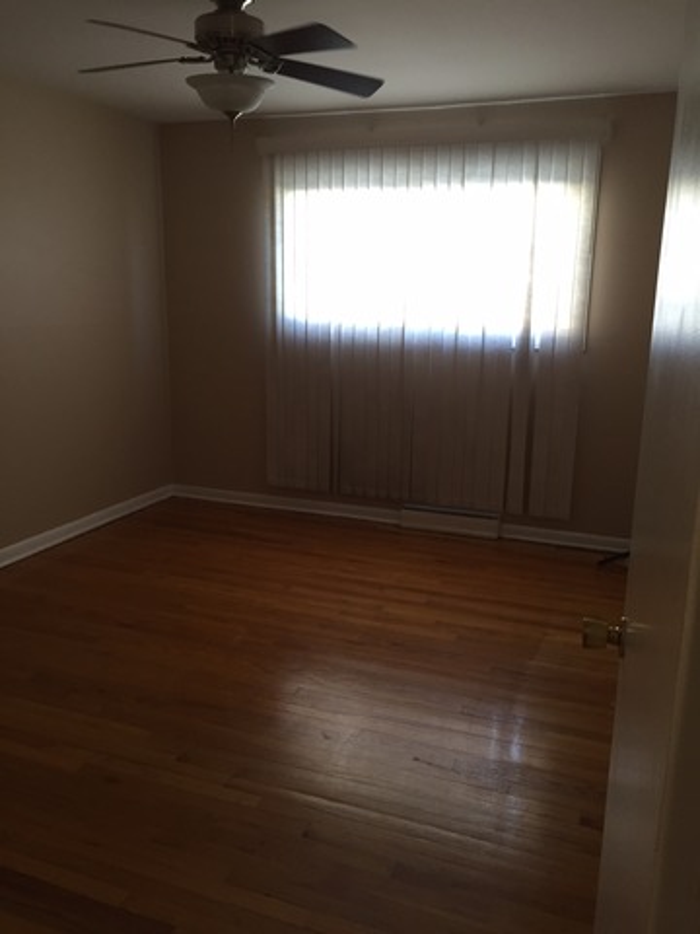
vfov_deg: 61.7
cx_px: 350
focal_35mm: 29
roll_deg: +0.0
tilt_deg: -13.4
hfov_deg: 48.2
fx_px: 782
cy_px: 467
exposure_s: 1/30
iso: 100
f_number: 2.2
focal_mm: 4.15
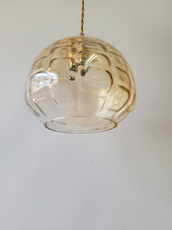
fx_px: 172
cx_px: 86
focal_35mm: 26
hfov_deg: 53.1
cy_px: 115
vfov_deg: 67.3
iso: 40
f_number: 1.8
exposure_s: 1/143
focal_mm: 5.4
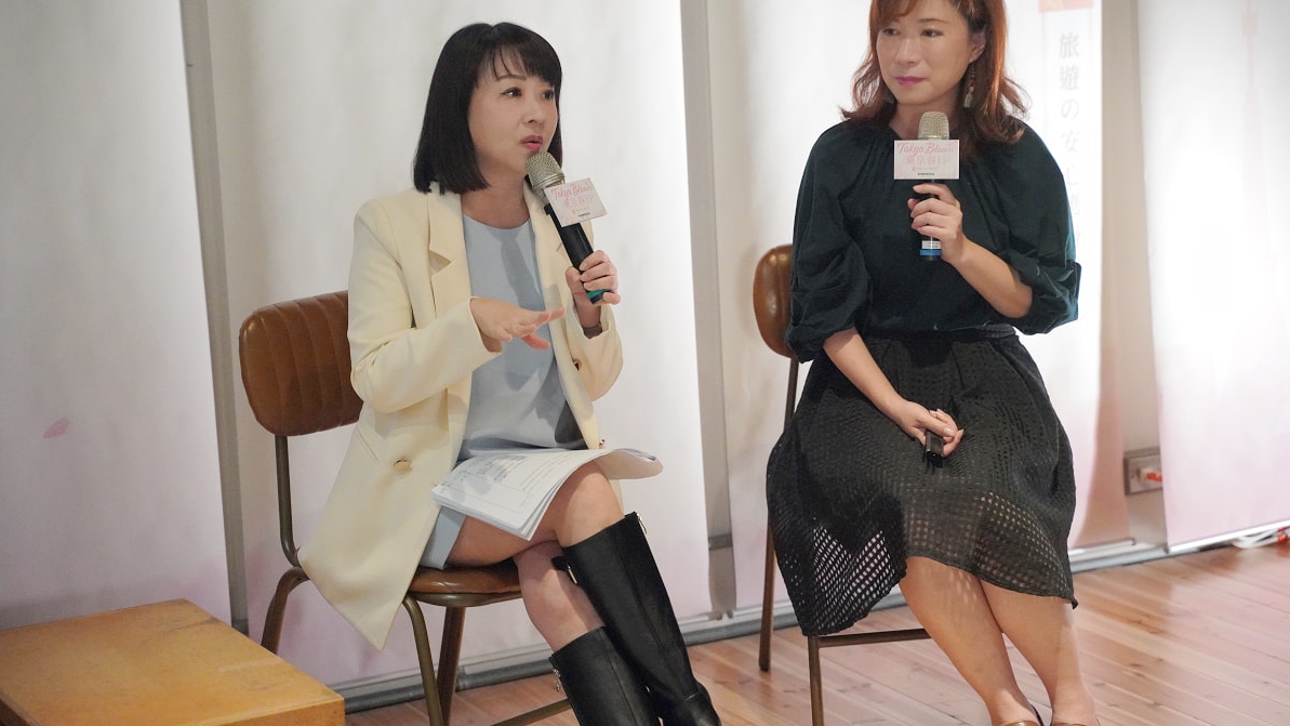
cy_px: 294
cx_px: 647
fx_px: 2702
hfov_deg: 26.9
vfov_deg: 15.3
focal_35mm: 79
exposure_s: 1/160
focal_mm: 75
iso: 12800
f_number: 3.5
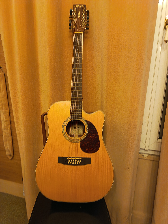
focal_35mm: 24
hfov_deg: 56.8
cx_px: 84
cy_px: 112
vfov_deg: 71.6
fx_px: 155
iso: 3264
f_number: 1.75
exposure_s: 1/33.3
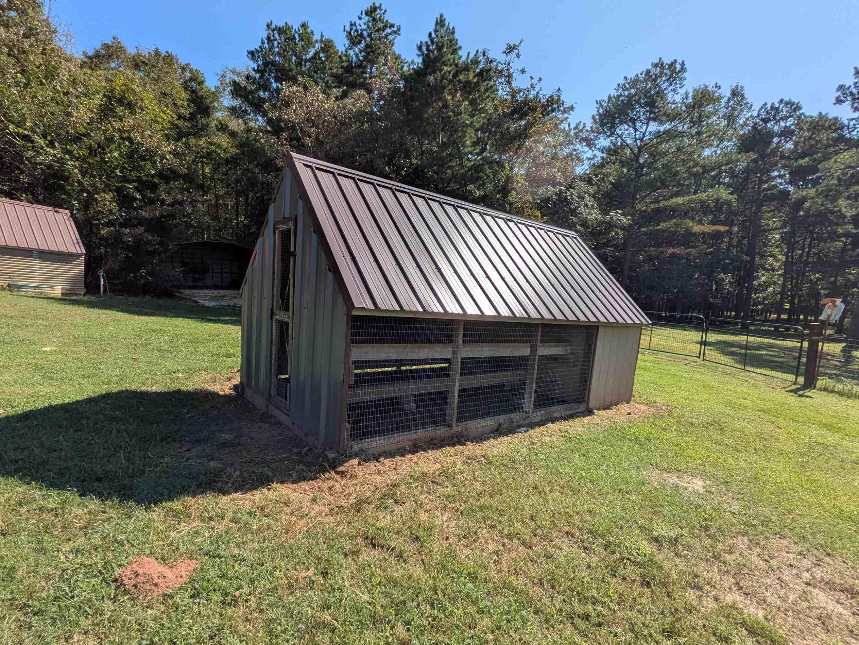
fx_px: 422
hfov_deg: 90.8
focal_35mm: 17
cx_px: 395
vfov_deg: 74.7
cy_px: 337
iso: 46
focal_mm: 1.83
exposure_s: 1/4808
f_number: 2.2
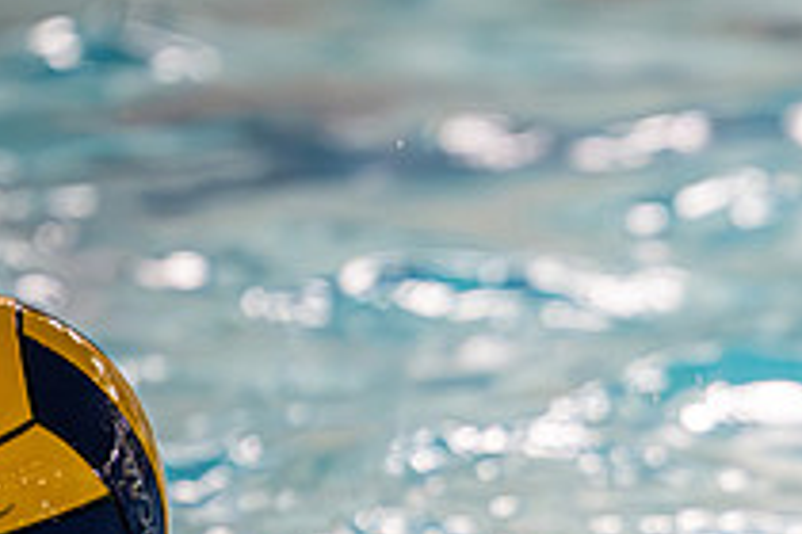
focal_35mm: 983
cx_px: 998
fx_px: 21897
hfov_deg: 2.1
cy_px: 618
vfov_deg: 1.4
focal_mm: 280
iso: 10000
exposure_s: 1/1000
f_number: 4
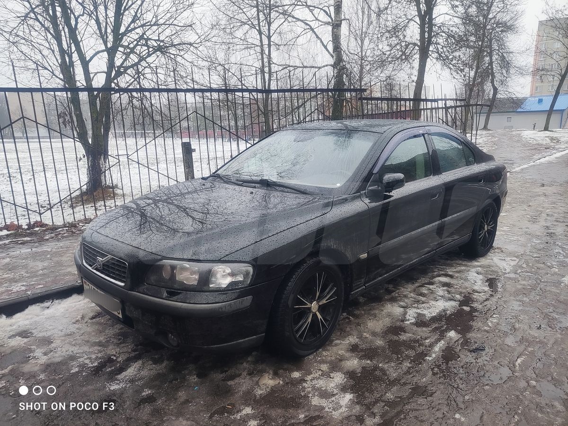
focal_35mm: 26
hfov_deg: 67.3
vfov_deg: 53.1
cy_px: 213
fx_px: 427
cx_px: 284
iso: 92
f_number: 1.79
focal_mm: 4.74
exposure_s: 1/100
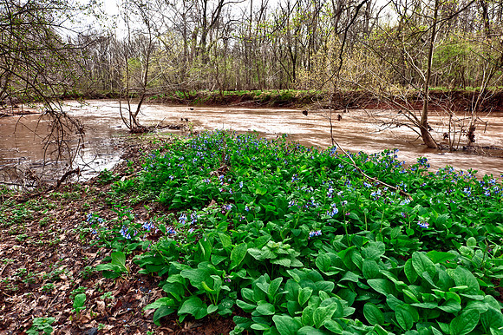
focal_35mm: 24
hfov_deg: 73.8
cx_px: 252
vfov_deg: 53.1
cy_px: 168
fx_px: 335
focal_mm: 24
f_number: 18
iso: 400
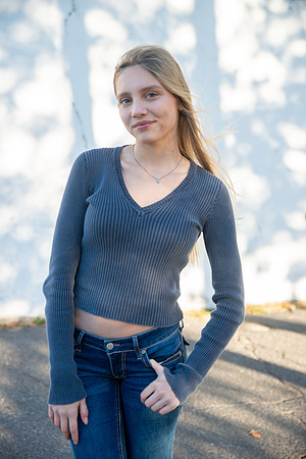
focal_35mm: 50
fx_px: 637
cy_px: 230
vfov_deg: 39.6
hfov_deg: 27.0
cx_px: 153
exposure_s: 1/500
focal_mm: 50
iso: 320
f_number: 2.8
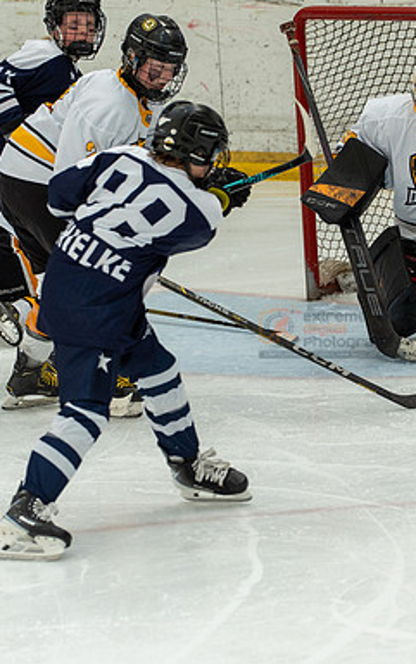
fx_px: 4204
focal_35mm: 232
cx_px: 333
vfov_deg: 9.0
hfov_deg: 5.7
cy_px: 332
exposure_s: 1/1600
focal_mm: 101
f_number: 3.5
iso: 800
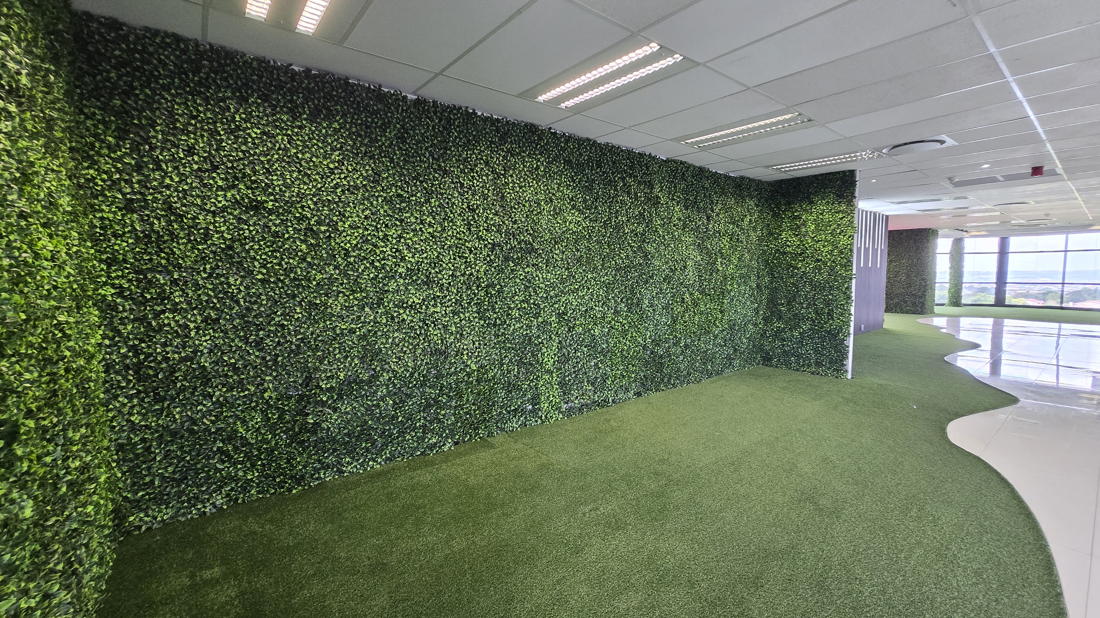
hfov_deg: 102.9
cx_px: 577
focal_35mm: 15
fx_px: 437
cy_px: 305
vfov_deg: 70.5
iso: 160
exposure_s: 1/50
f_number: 2.2
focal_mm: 1.7
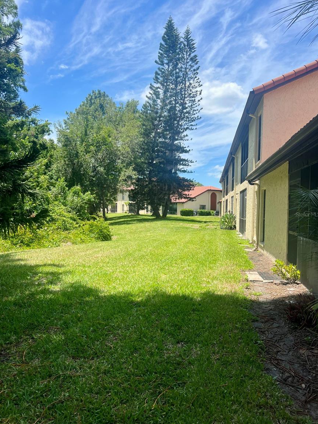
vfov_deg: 65.3
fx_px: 331
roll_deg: -1.0
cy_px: 214
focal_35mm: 27
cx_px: 157
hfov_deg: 51.4
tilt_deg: -0.9
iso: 50
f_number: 1.5
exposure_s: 1/2994
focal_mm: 5.7
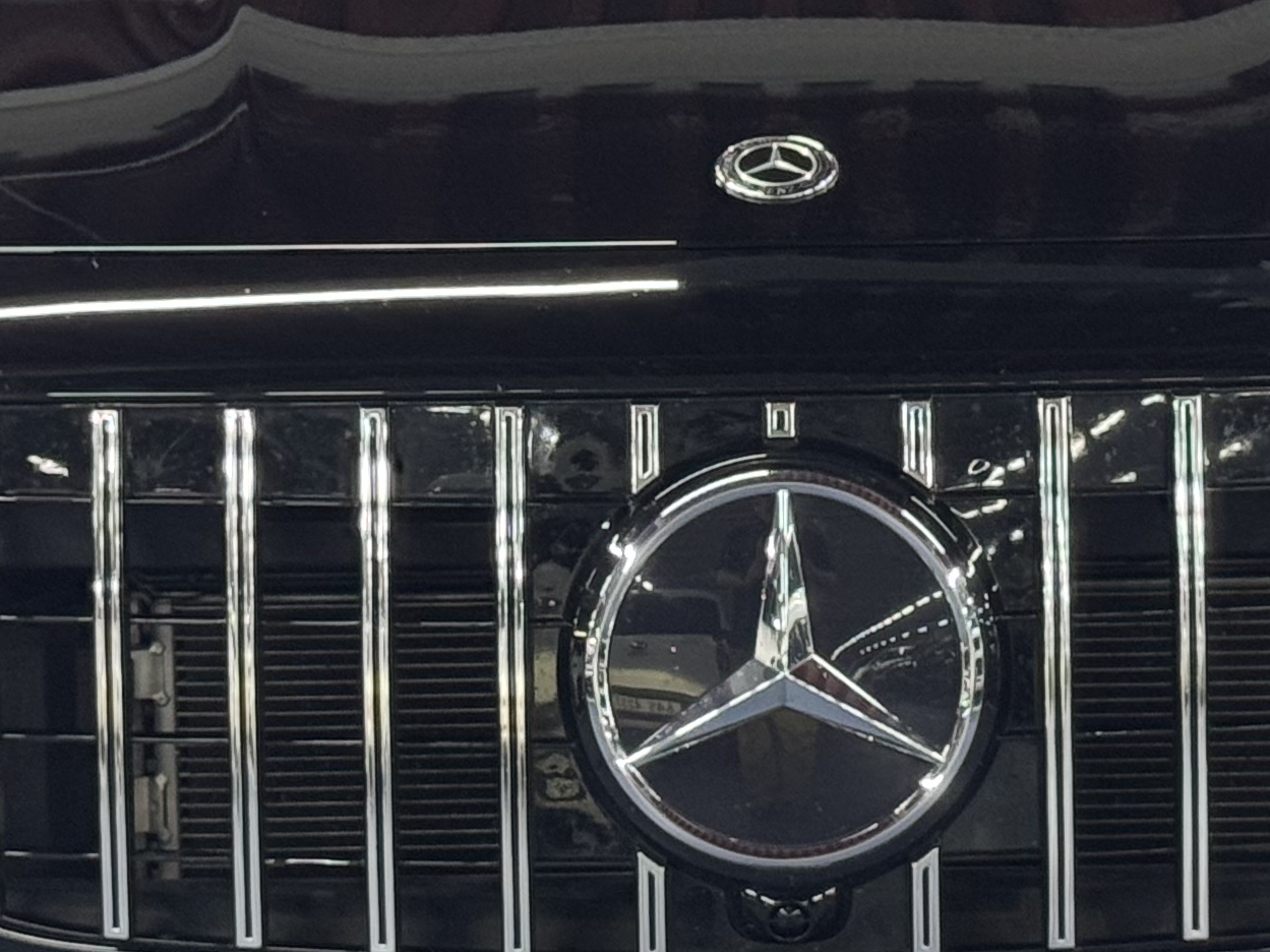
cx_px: 752
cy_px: 455
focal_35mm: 155
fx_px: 5685
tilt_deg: -8.3
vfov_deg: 9.6
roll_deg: +1.9
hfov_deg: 12.7
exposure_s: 1/53
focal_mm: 6.76
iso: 200
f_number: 1.78
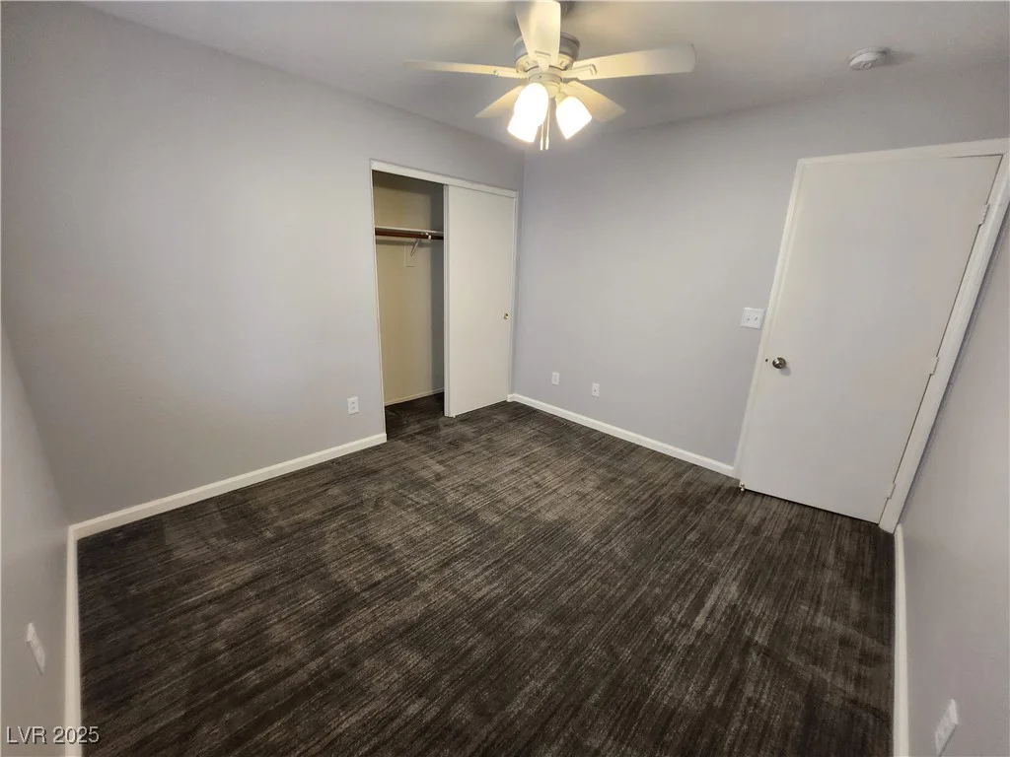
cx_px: 505
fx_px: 379
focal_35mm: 13
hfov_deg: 106.2
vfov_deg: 89.9
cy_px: 378
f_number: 2.2
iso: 320
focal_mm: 1.7
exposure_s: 1/60
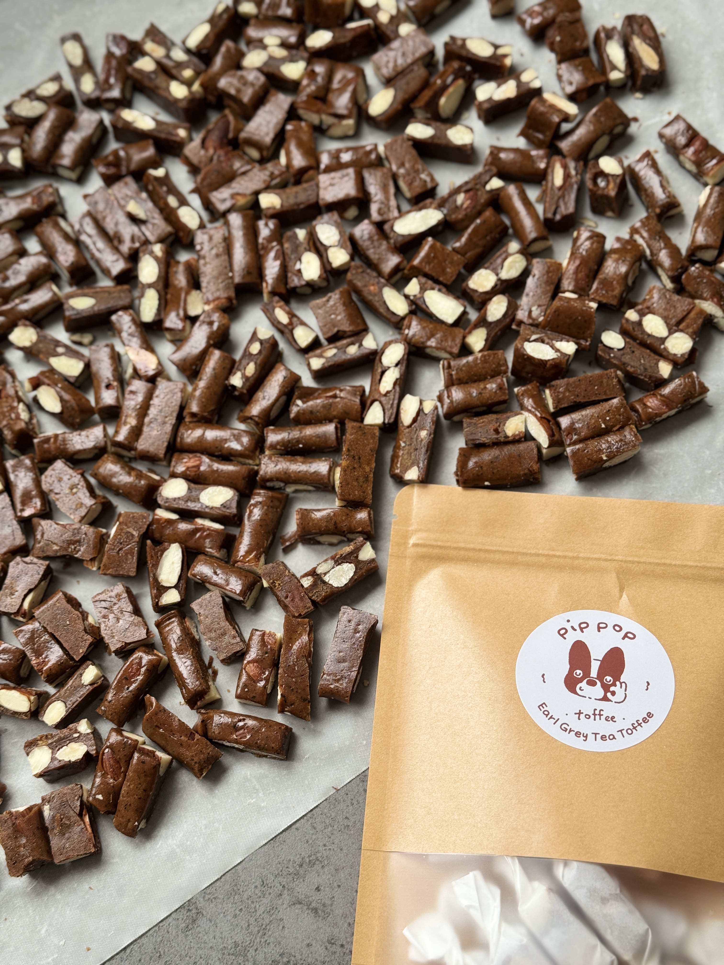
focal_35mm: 48
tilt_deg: -70.6
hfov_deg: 30.3
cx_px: 362
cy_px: 482
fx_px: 1339
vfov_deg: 39.7
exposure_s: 1/121
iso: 64
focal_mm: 6.76
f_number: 1.78
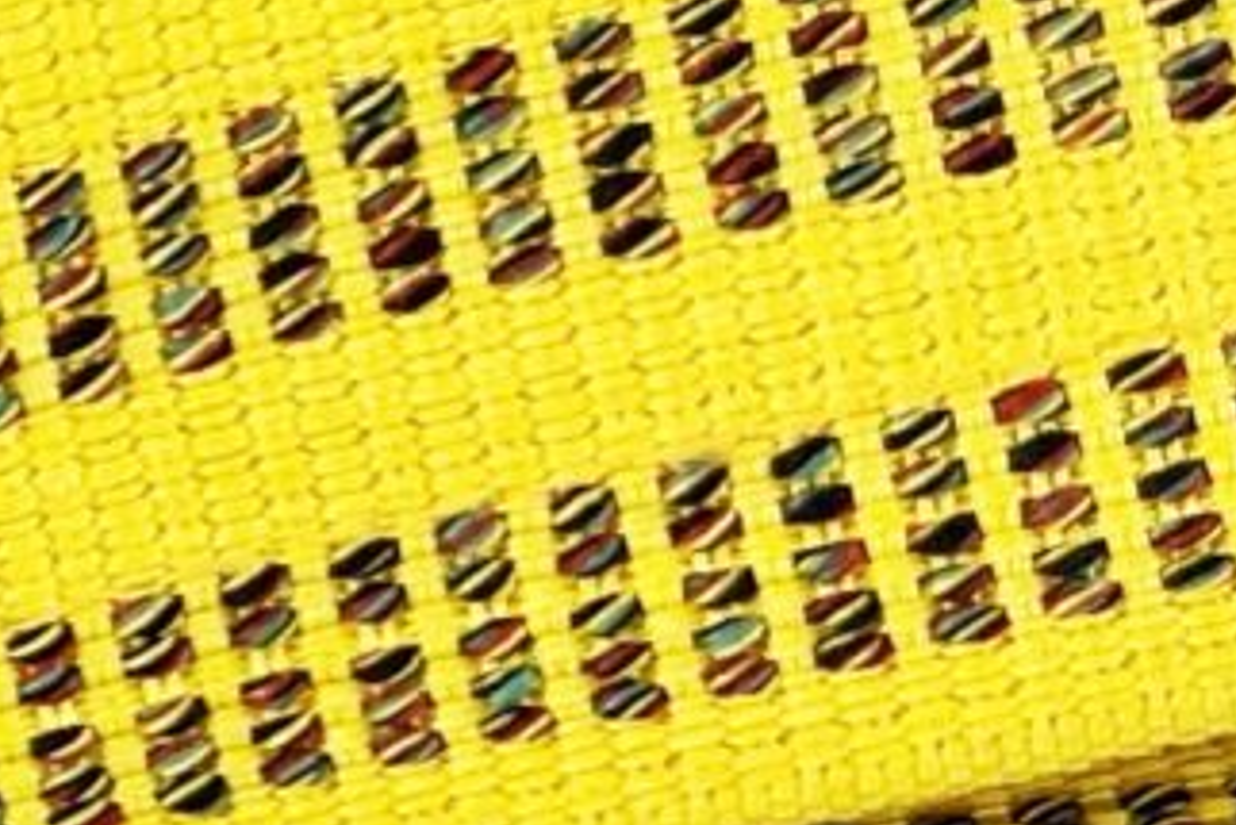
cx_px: -2069
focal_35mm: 215
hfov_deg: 8.5
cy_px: 533
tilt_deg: -75.1
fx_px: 7385
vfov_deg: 6.4
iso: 40
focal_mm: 5.1
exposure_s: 1/183
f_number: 1.6
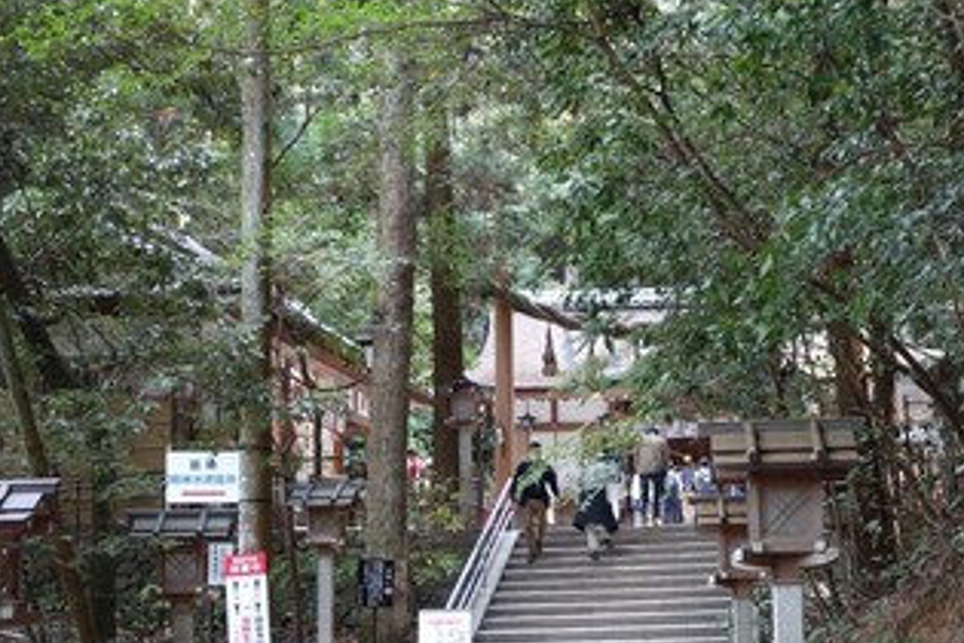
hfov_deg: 28.6
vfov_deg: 19.4
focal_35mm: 70
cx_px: 673
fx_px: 1874
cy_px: 438
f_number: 3.2
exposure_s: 1/60
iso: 640
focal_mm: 18.02
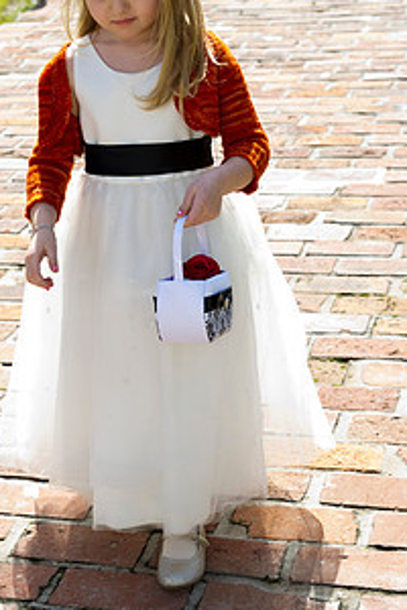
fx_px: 1424
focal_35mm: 84
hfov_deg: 16.2
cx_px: 119
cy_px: 287
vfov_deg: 24.2
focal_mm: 56
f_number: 5.6
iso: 100
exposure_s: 1/200
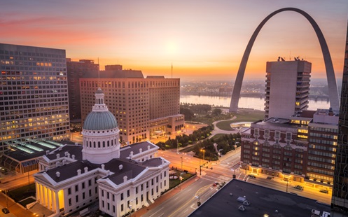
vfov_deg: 49.2
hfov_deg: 72.6
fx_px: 237
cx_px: 172
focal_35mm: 25
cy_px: 111
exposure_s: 1/3
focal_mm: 24
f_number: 6.3
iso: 64
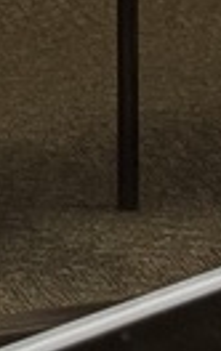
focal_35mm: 385
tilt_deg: +0.2
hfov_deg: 3.4
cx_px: -16
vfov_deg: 5.2
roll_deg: -1.2
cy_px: -630
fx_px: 3694
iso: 125
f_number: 1.78
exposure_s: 1/120
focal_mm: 6.76
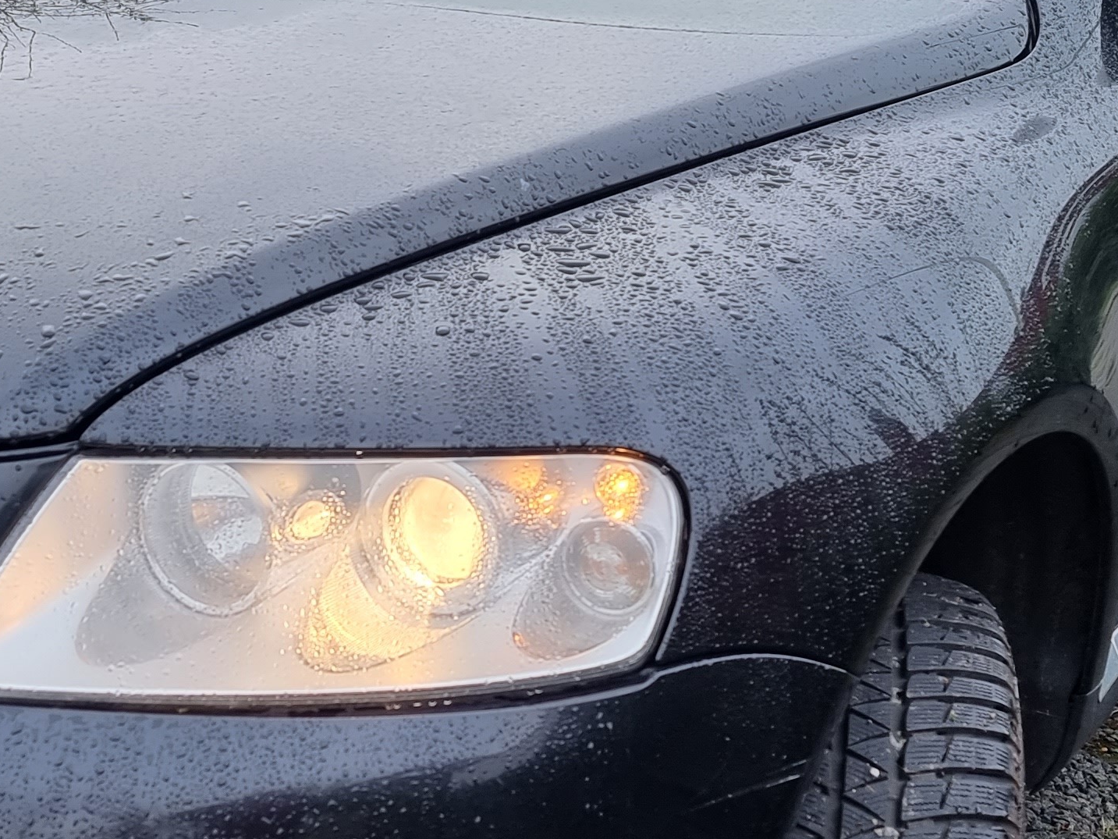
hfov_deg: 28.8
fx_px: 2164
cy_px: 487
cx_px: 366
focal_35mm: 67
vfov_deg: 21.9
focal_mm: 6.7
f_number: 1.8
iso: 50
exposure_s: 1/120
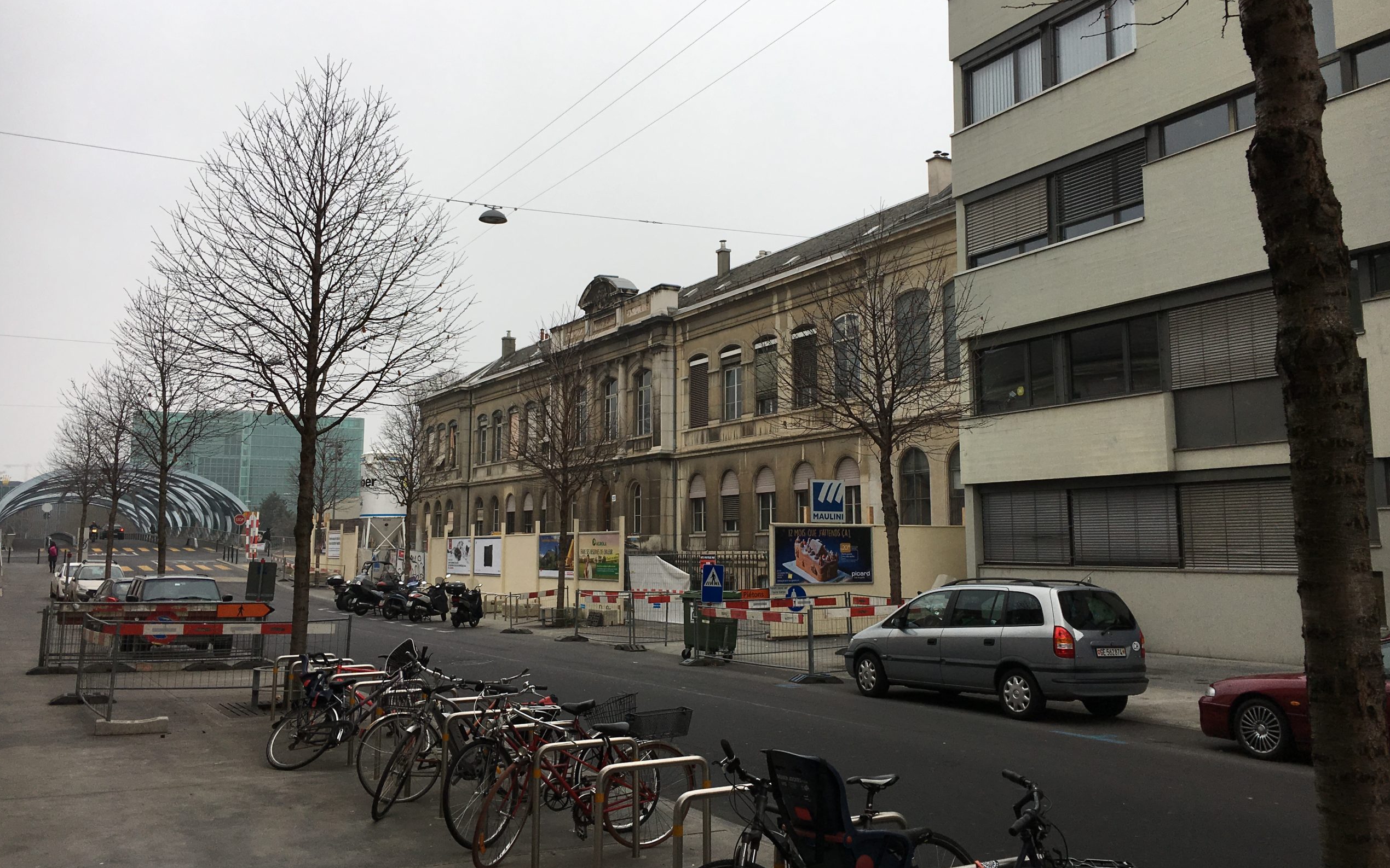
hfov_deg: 61.2
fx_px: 1174
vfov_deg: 40.5
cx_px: 696
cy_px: 382
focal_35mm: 31
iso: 25
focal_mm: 4.15
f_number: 2.2
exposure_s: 1/394
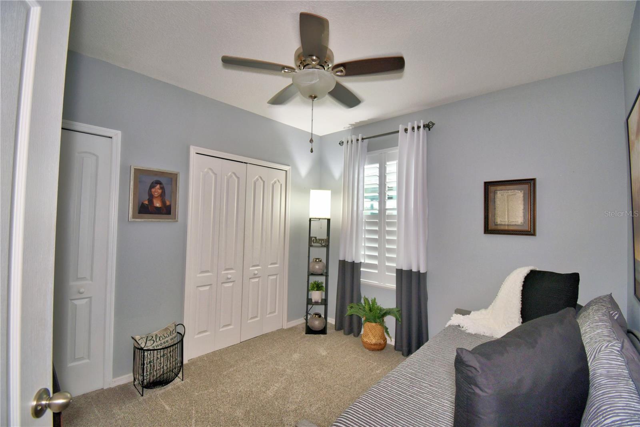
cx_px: 320
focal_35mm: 15
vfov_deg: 77.3
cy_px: 214
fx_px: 267
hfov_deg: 100.4
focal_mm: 10
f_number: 4.5
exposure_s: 1/30
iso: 220
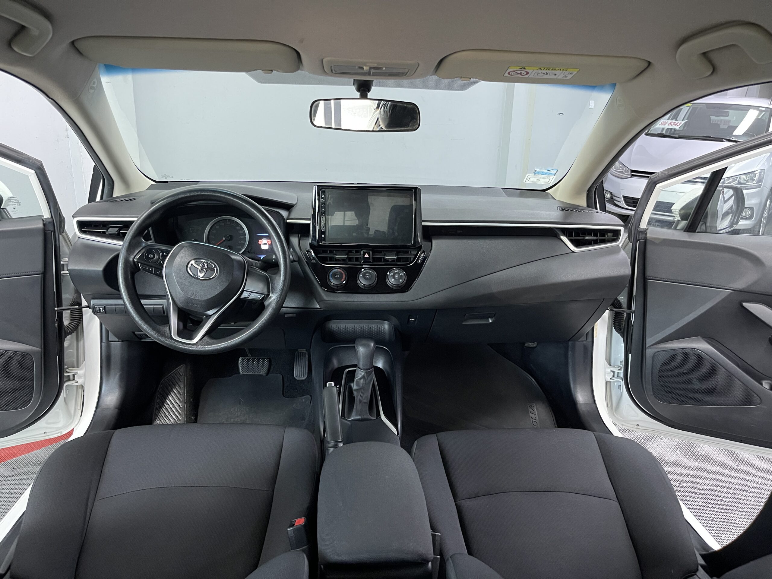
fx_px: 558
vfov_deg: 54.9
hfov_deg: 69.4
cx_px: 386
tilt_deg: -17.6
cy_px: 290
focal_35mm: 25
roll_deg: -2.8
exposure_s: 1/30
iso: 800
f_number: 1.6
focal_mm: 5.1
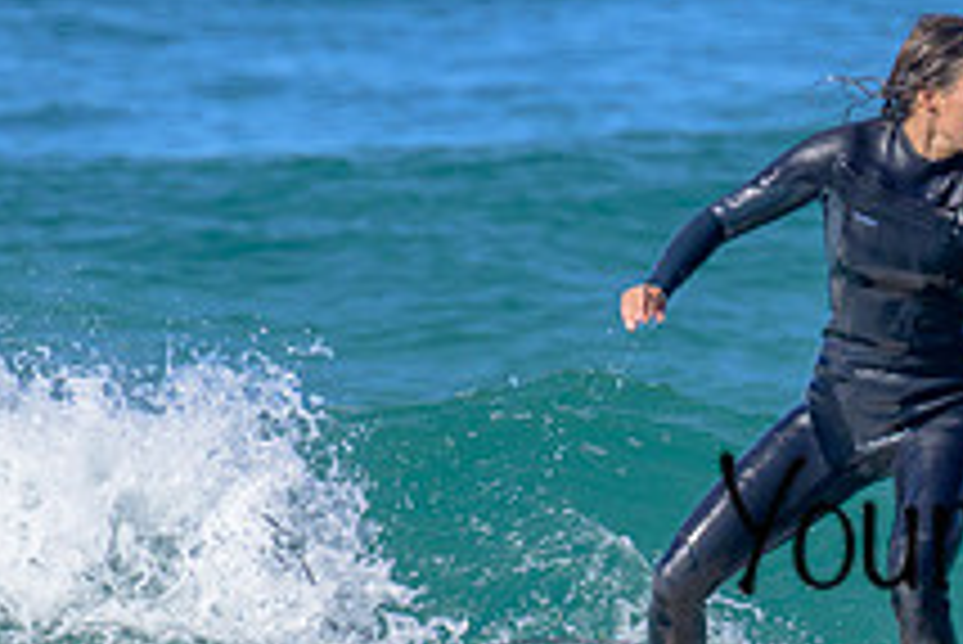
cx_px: 1251
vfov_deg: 0.7
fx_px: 55783
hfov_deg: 1.0
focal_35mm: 2084
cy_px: 466
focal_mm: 560
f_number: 8
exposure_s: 1/2000
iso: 640
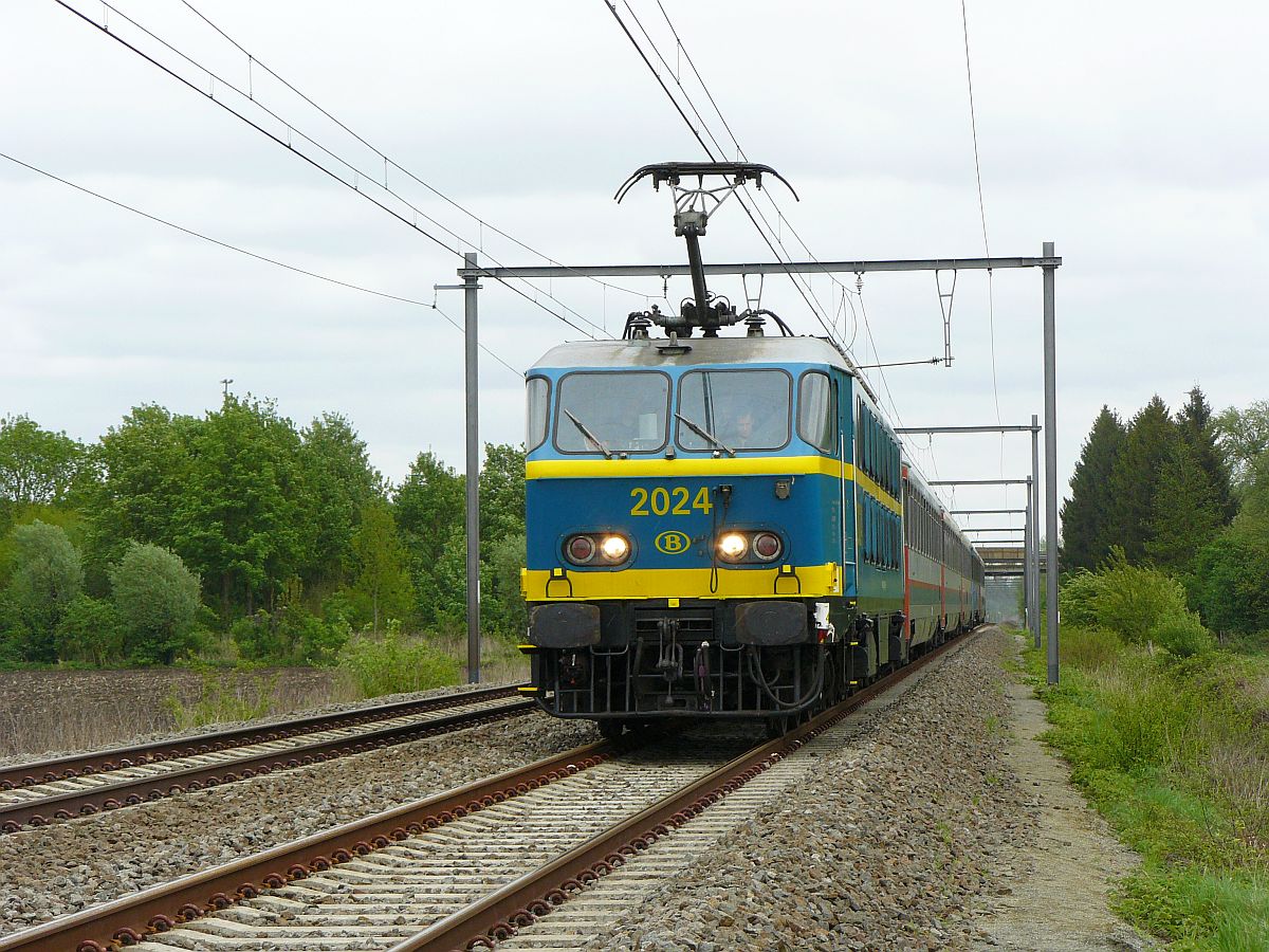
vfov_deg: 14.9
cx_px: 634
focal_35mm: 99
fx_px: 3629
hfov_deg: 19.8
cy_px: 476
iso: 100
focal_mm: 16.5
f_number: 5
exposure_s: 1/250
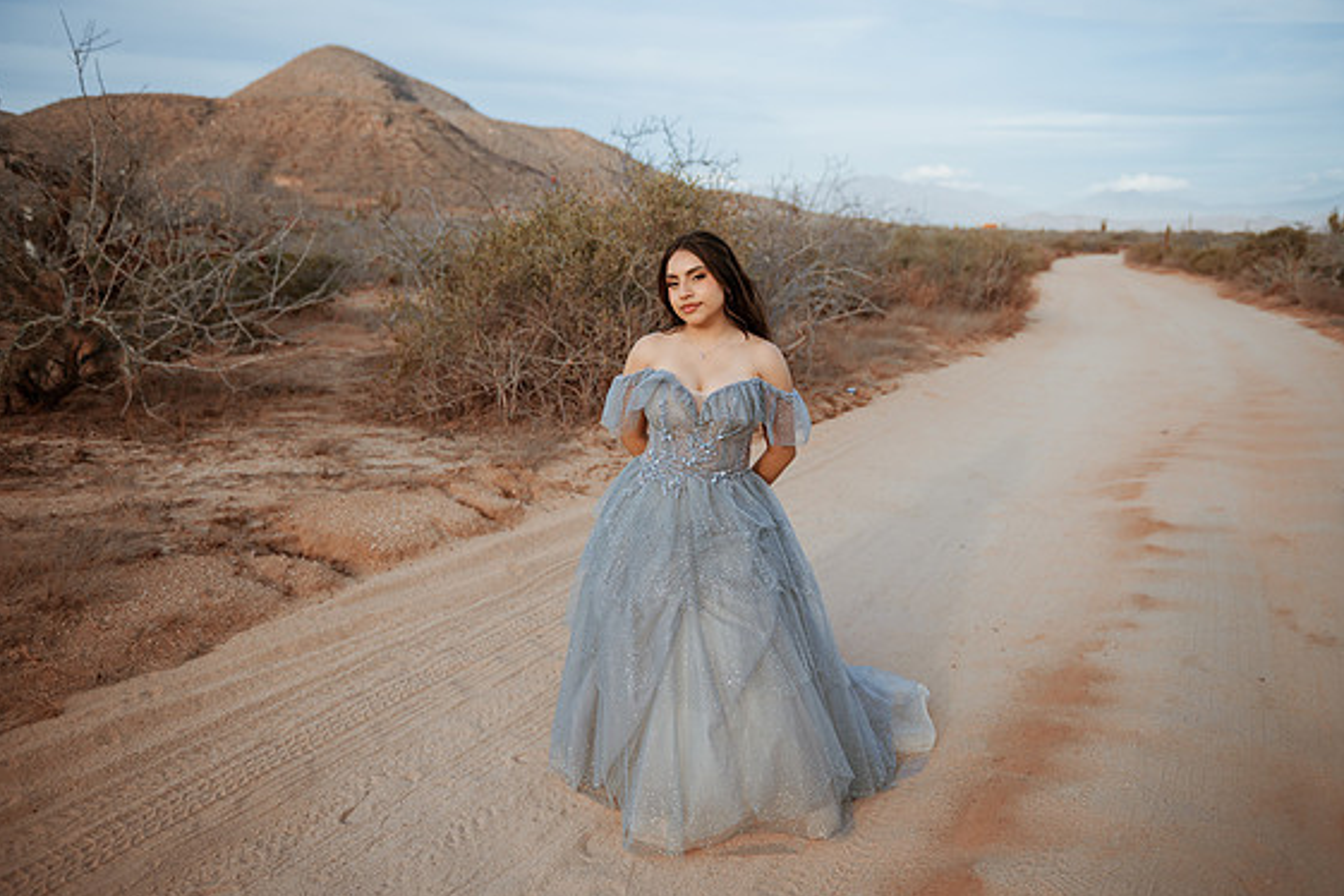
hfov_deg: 61.9
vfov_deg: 43.6
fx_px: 1120
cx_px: 685
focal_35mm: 30
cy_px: 444
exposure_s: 1/2500
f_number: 2.8
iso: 200
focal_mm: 29
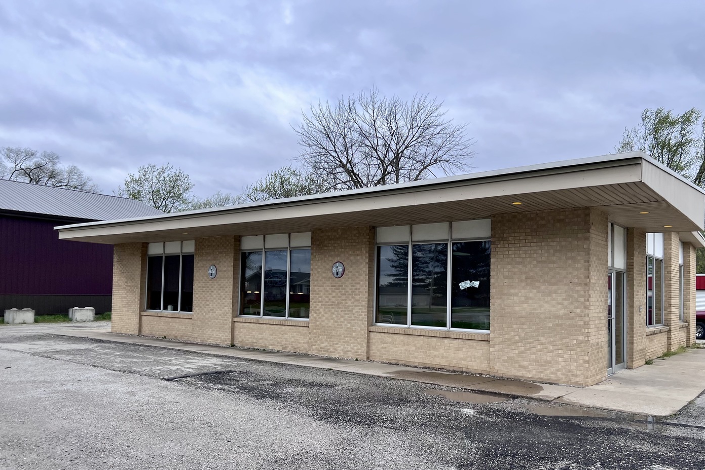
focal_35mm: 28
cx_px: 364
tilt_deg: +1.5
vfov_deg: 46.2
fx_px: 548
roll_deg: -0.9
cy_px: 273
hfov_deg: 65.5
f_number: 1.5
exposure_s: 1/1395
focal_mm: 5.7
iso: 50
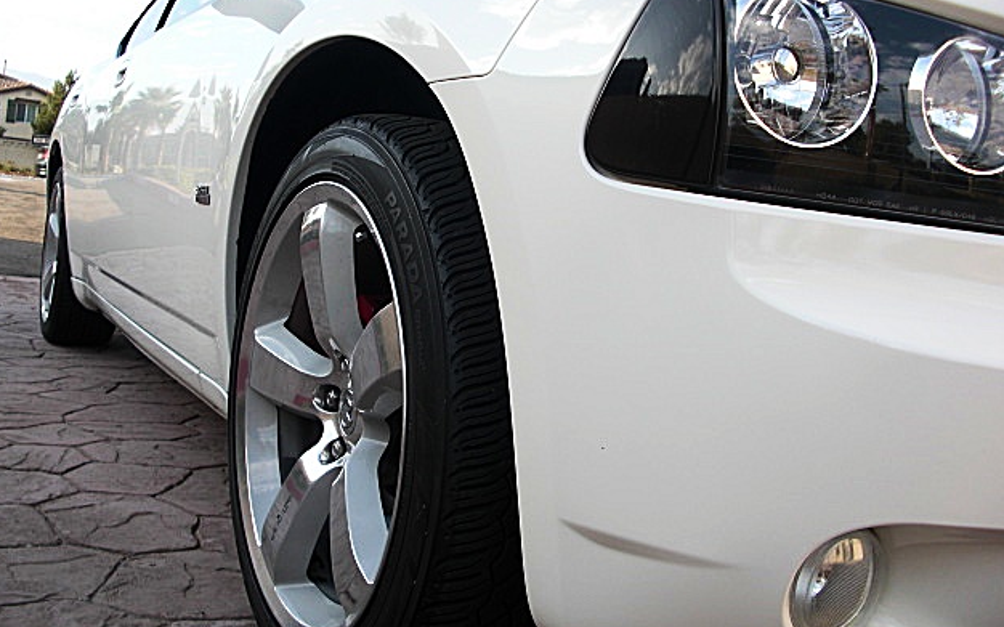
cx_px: 494
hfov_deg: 50.4
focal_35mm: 39
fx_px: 1067
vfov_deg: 32.7
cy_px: 284
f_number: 2.8
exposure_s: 1/250
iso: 50
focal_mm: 6.3
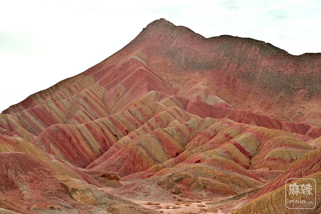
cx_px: 160
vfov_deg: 19.5
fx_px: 624
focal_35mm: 70
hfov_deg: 28.8
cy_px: 107
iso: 100
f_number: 6.3
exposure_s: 1/500
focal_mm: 70
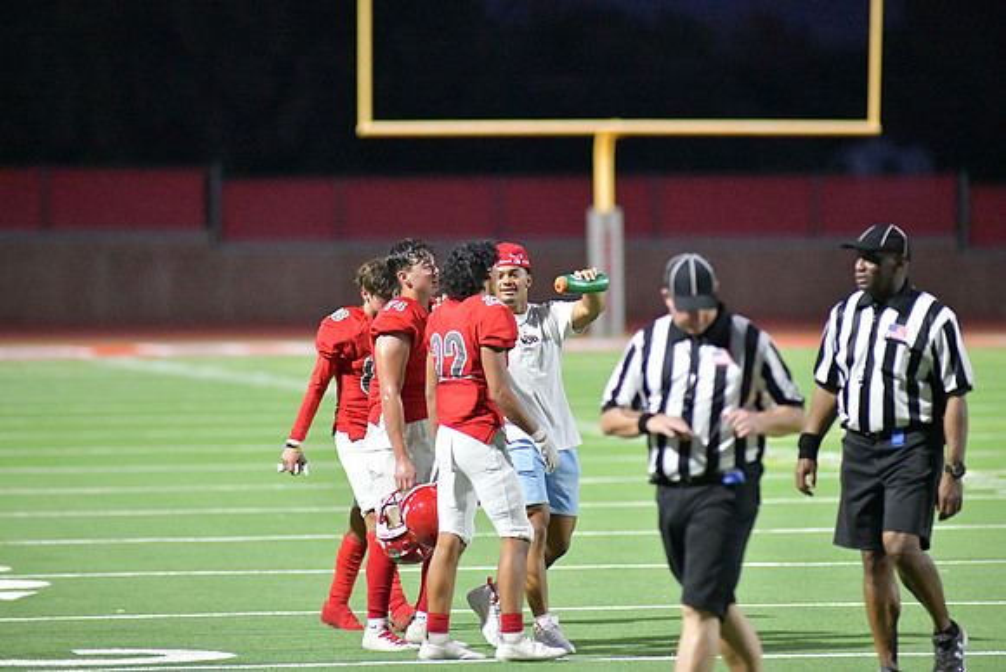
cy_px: 336
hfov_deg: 6.9
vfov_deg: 4.6
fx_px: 8385
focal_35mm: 300
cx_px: 503
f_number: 3.5
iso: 14400
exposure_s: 1/1250
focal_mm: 300
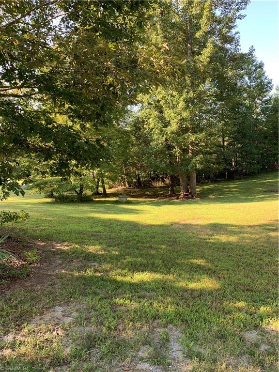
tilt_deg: -3.7
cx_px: 140
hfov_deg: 53.1
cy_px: 186
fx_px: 279
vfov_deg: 67.3
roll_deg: +5.0
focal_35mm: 26
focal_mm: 4.25
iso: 25
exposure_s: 1/122
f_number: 1.8
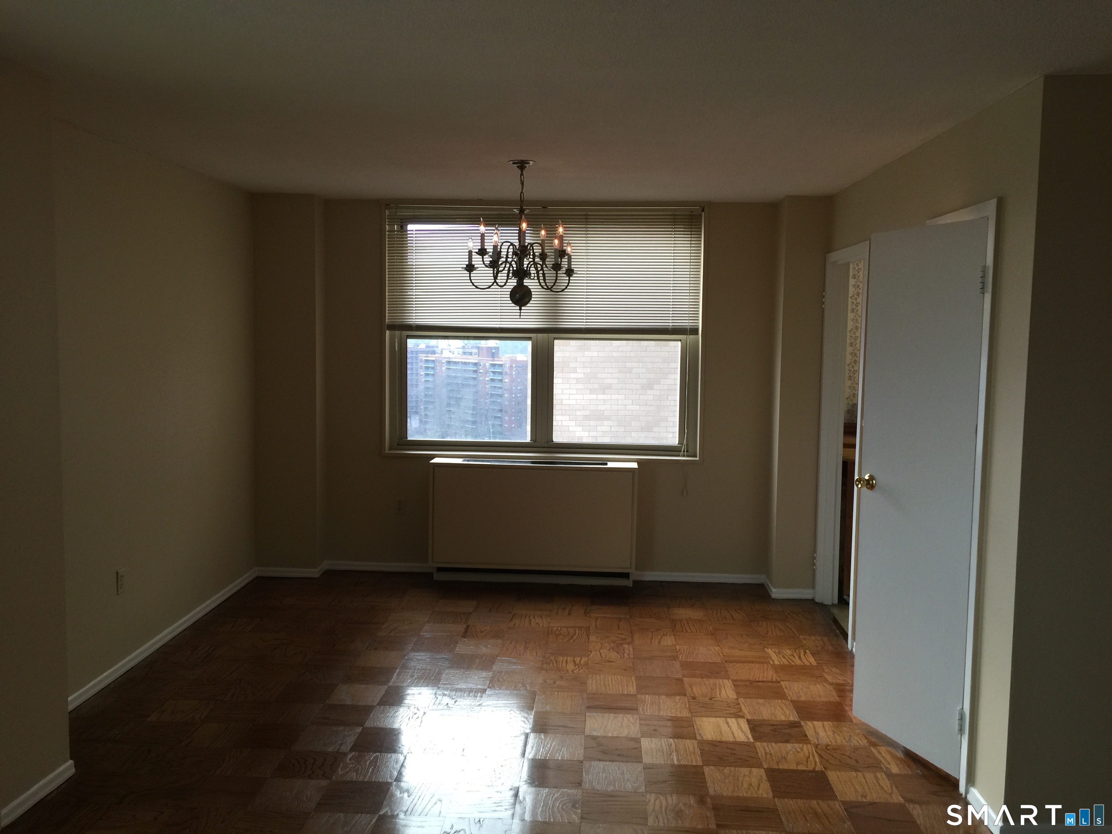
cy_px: 417
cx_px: 556
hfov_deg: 61.7
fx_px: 932
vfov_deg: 48.2
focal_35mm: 29
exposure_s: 1/30
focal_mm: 4.15
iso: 32
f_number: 2.2
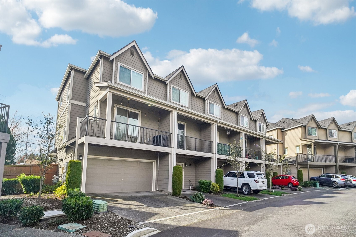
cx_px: 178
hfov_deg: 96.7
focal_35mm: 16
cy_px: 118
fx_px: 158
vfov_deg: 73.7
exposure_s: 1/1250
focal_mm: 16
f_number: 8
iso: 1600
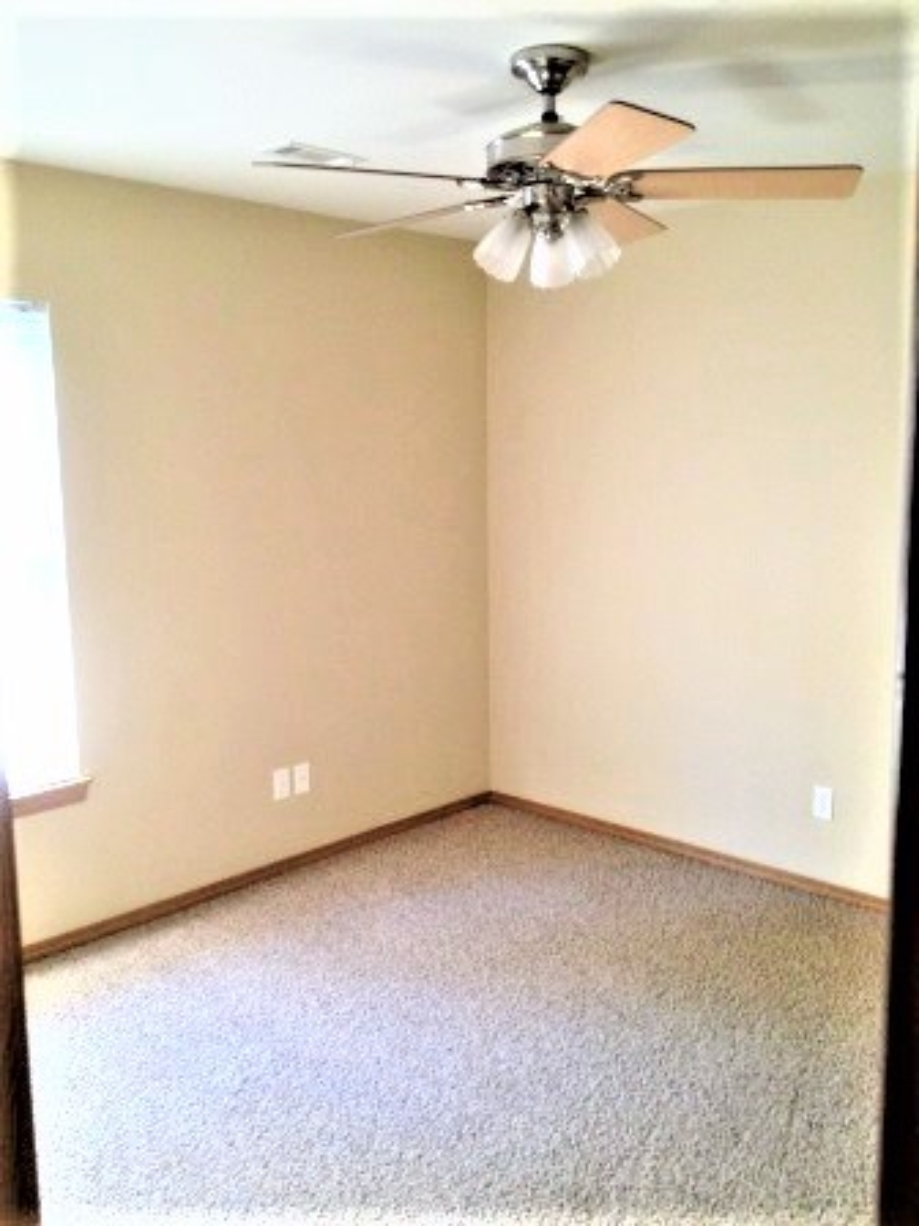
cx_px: 460
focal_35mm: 35
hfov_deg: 40.7
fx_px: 1239
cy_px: 613
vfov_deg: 52.6
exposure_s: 1/20
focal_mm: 4.28
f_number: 2.4
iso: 200
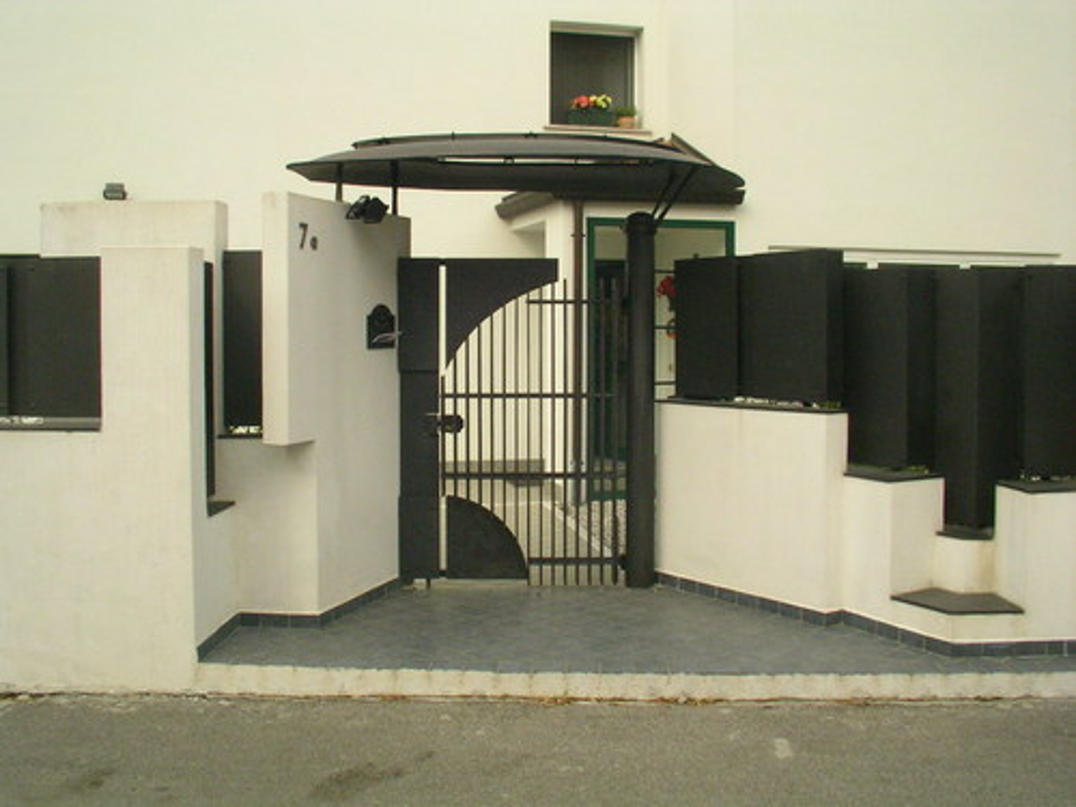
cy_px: 404
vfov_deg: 38.7
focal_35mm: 37
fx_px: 1150
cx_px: 538
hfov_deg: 50.1
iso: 200
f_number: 6.8
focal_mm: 5.7
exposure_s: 1/382
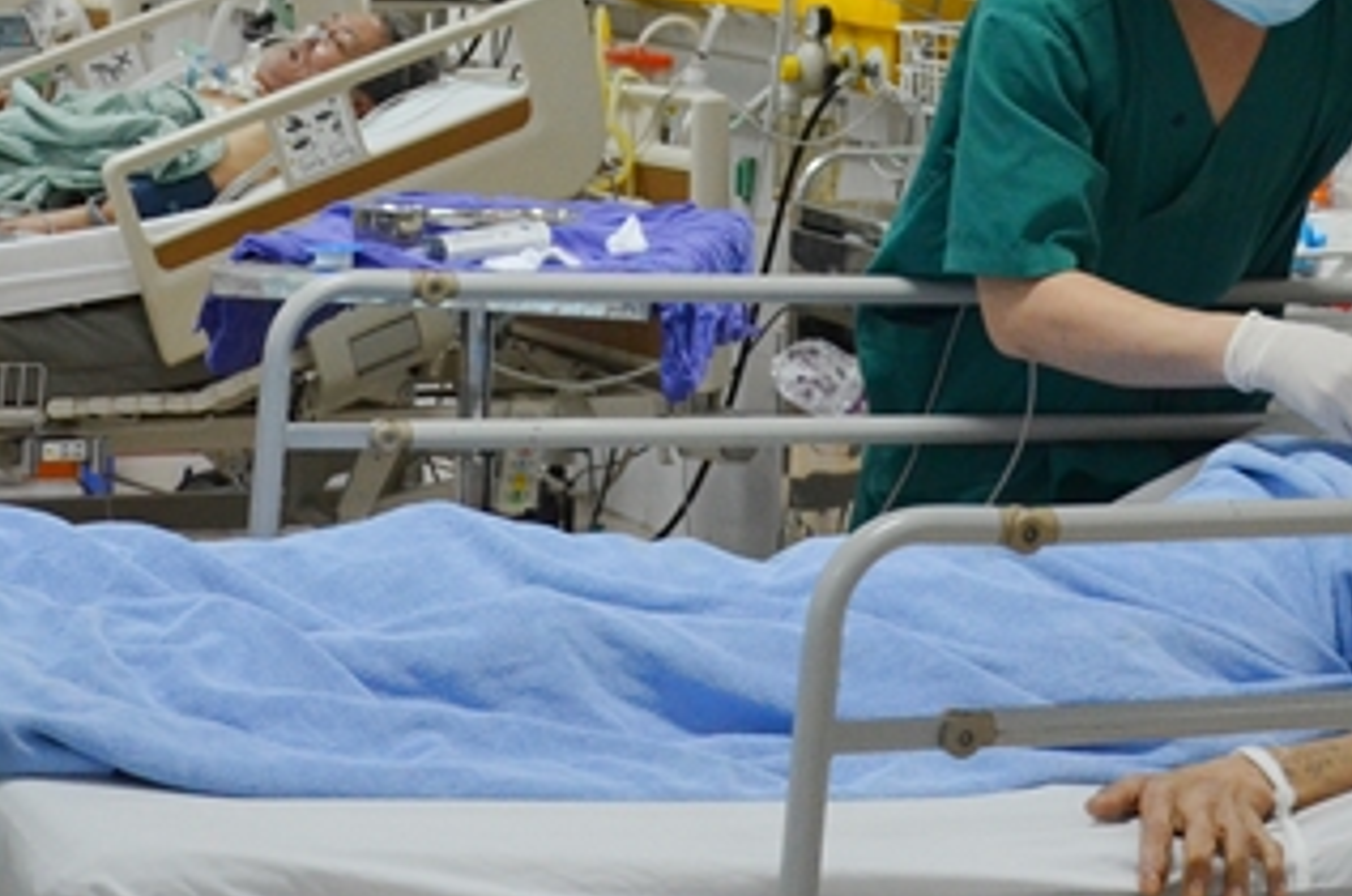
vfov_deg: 12.8
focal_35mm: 104
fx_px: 3898
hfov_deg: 19.7
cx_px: 746
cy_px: -171
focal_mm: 22
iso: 800
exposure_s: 1/60
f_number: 4
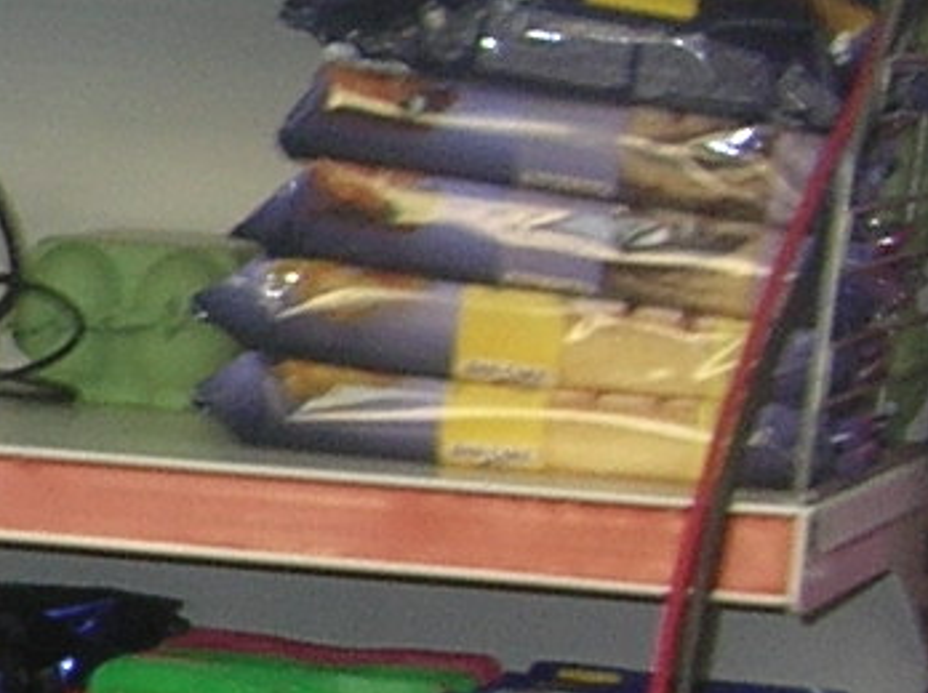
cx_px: -1368
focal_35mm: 237
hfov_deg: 7.7
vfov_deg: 6.2
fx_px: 6345
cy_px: 552
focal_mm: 6
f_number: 2.7
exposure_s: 1/30
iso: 50
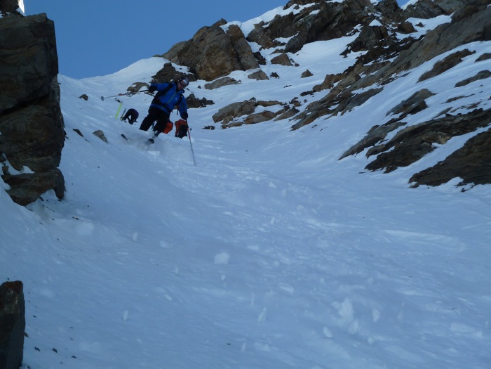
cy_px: 184
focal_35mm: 90
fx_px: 1277
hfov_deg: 21.8
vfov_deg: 16.4
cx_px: 246
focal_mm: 14.7
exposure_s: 1/400
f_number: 4.3
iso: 80
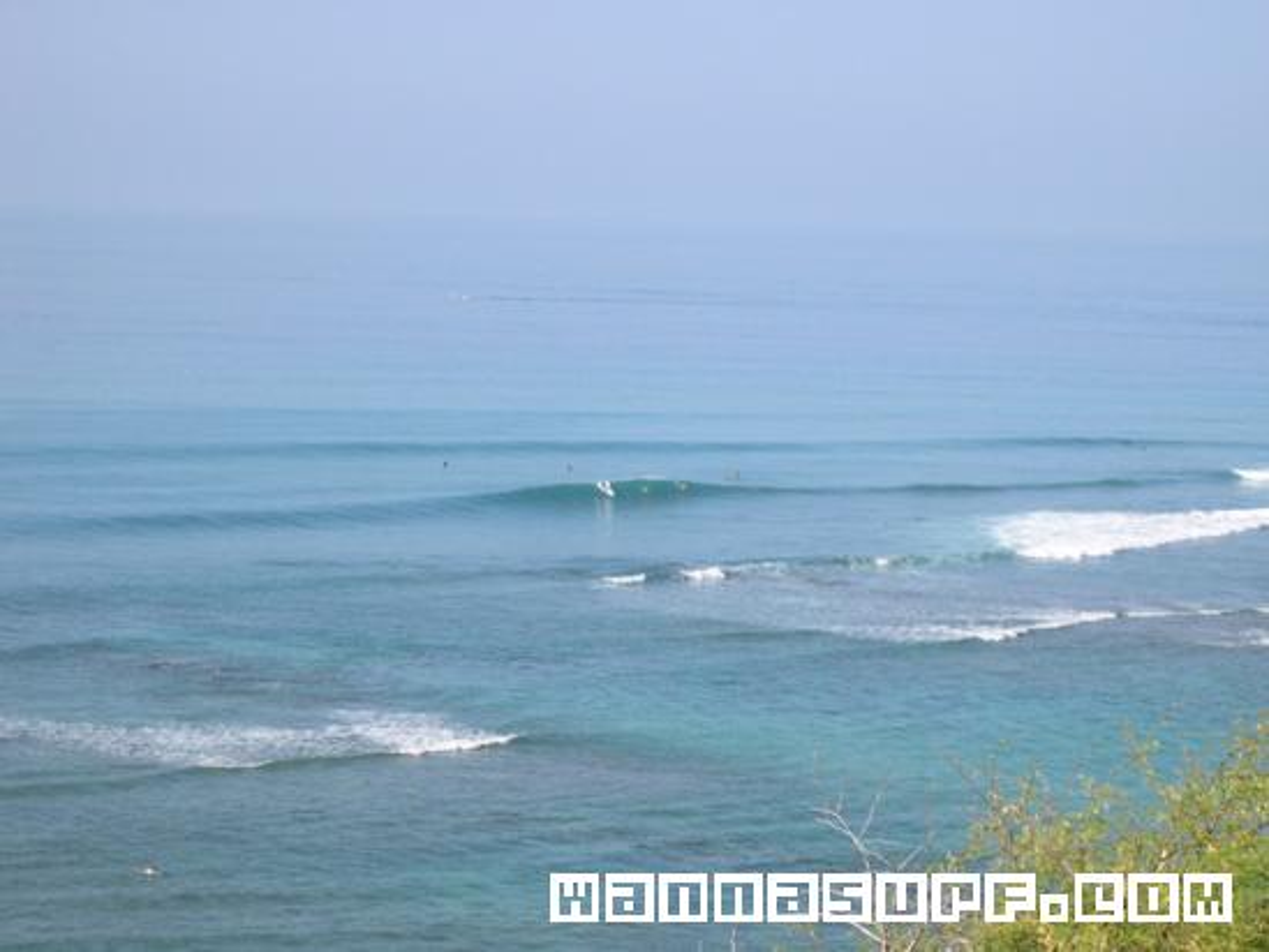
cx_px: 634
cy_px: 476
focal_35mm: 114
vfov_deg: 13.0
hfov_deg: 17.3
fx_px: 4180
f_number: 4.9
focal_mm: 24
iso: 100
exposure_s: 1/388
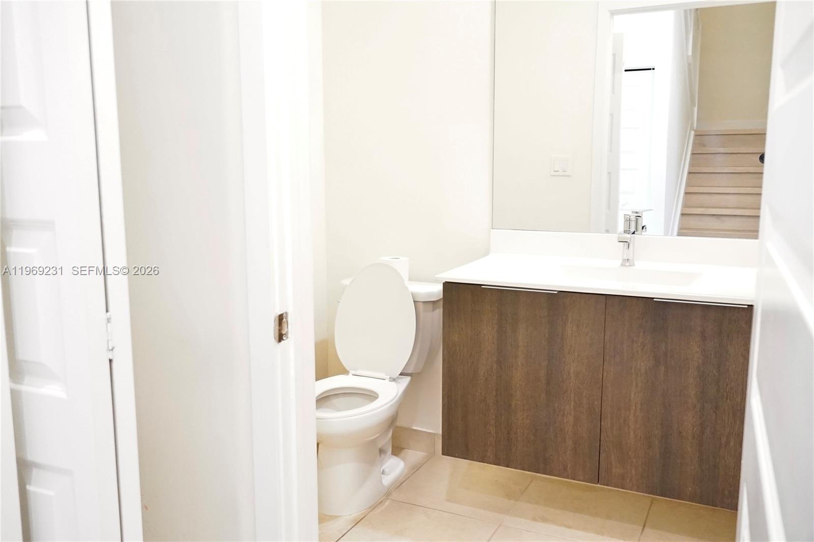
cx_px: 407
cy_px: 271
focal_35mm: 31
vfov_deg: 42.3
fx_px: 701
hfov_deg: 60.3
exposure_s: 1/60
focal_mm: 21
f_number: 4
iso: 4000
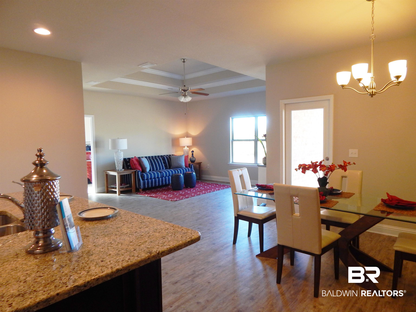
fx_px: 264
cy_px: 156
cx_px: 208
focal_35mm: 22
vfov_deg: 61.1
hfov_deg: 76.4
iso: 200
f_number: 3
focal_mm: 4
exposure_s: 1/30
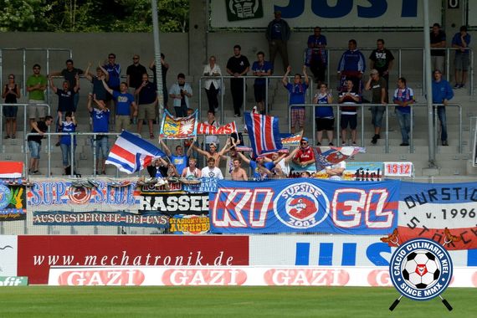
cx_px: 238
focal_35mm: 300
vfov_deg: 4.6
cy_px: 159
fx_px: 3975
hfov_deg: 6.9
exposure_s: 1/1600
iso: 400
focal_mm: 200
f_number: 7.1
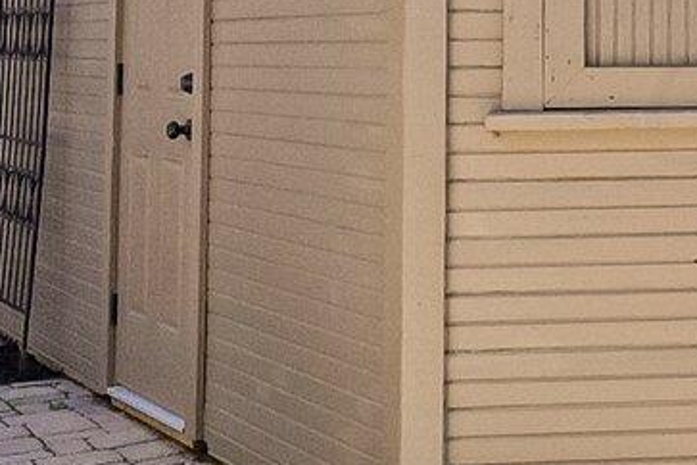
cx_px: 1031
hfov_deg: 21.7
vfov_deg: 17.2
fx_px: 1529
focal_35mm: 79
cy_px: 103
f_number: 8
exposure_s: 1/1000
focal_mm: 14
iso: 500
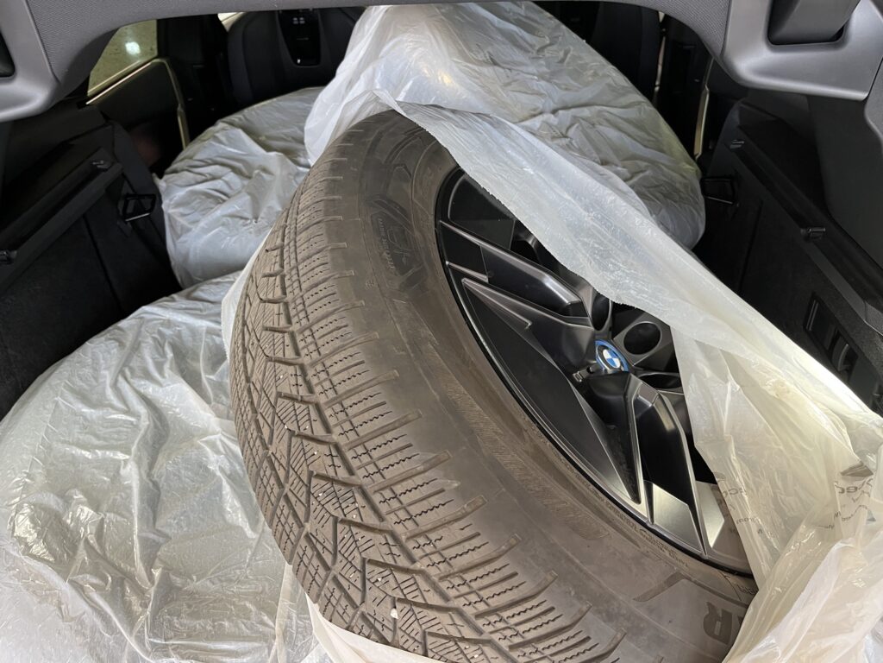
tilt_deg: -35.7
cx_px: 442
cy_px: 332
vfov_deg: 53.1
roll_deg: +3.5
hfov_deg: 67.3
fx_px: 663
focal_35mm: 26
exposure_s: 1/50
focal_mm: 5.1
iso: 125
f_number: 1.6
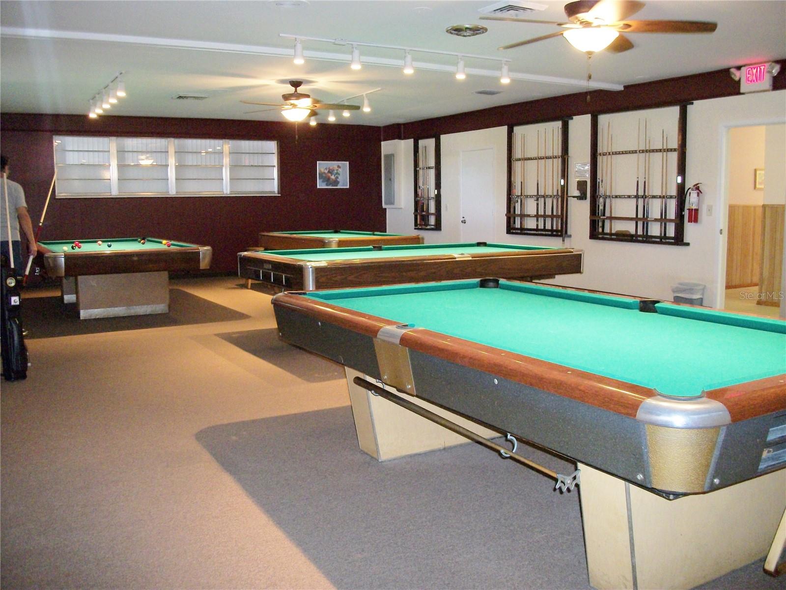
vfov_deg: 44.2
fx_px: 727
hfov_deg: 56.8
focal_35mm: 32
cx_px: 393
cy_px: 295
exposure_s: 1/30
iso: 250
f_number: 2.9
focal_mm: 5.7
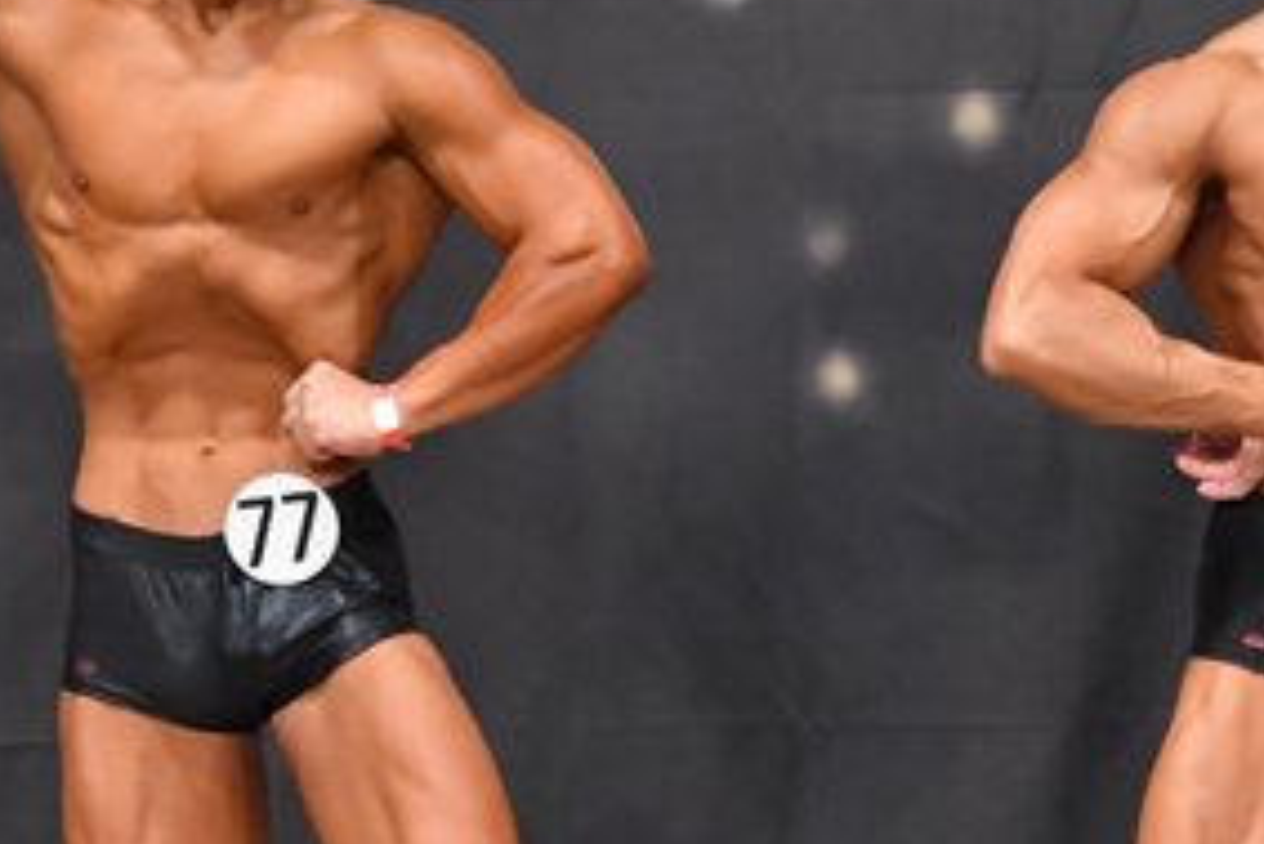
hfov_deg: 3.5
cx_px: 248
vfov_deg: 2.3
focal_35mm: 593
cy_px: 581
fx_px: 20831
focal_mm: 145
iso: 6400
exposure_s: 1/400
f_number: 5.6
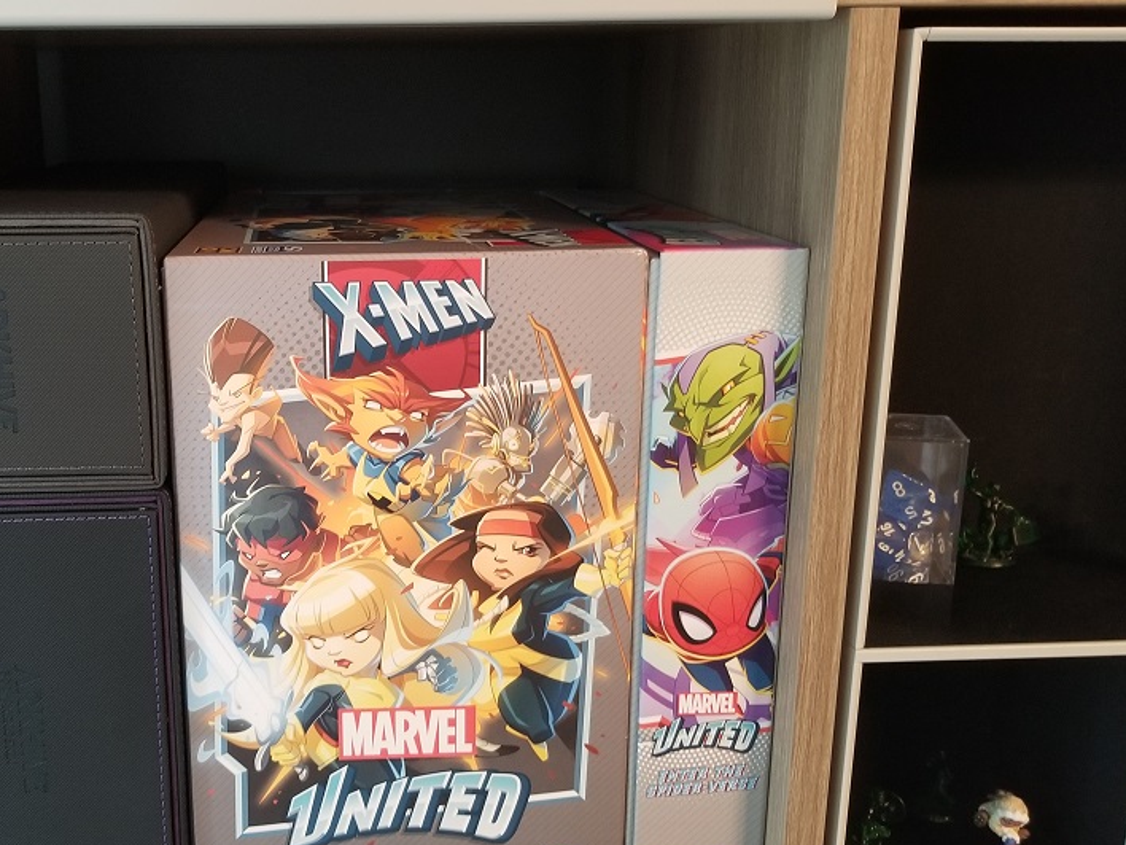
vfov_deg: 38.7
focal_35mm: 37
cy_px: 449
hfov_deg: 49.4
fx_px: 1204
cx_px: 394
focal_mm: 4.25
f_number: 1.7
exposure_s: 1/30
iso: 200
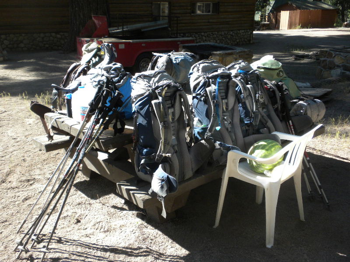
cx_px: 175
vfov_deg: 38.7
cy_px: 131
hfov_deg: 50.1
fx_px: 374
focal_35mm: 37
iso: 181
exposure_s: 1/436
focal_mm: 6.6
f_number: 3.5
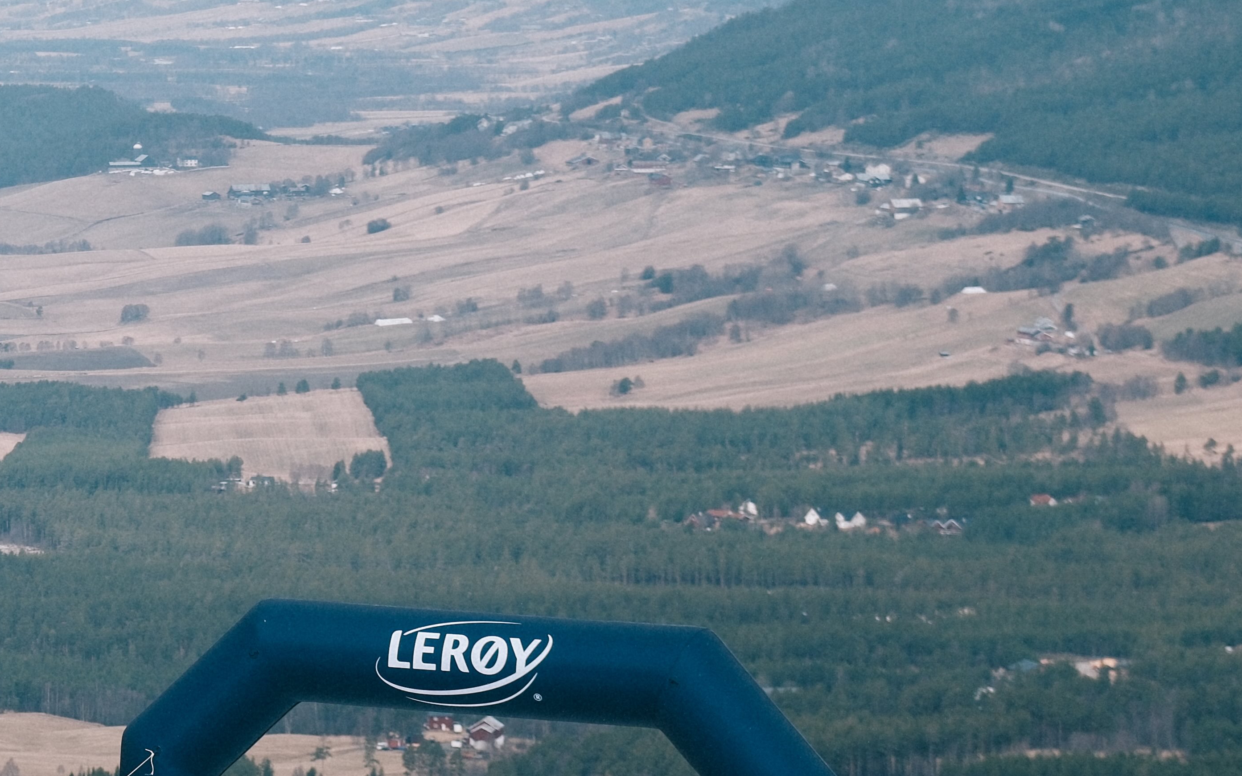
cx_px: -122
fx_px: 7176
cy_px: 448
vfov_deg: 6.2
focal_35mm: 212
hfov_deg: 9.8
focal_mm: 50
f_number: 2.8
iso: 125
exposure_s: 1/1250
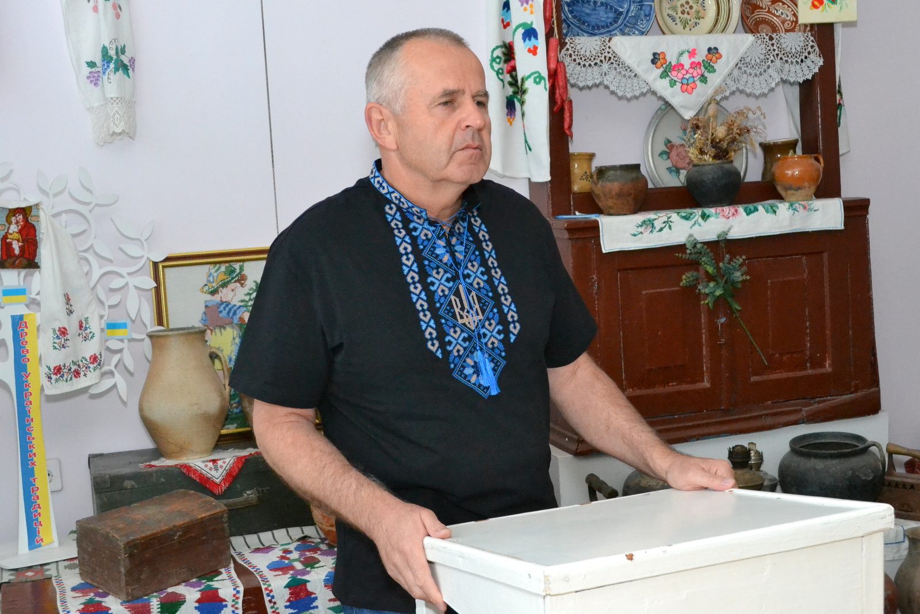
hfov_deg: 46.4
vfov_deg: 31.9
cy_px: 307
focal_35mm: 42
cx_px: 460
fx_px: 1074
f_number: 6.3
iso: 3200
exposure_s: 1/250
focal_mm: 28
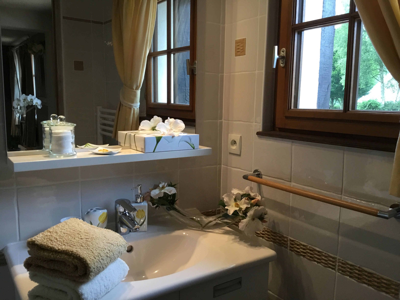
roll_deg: -0.6
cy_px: 150
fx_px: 358
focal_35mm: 31
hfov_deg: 58.4
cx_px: 200
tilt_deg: -8.1
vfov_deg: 45.4
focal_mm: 3.3
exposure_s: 1/33
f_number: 2.4
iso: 64
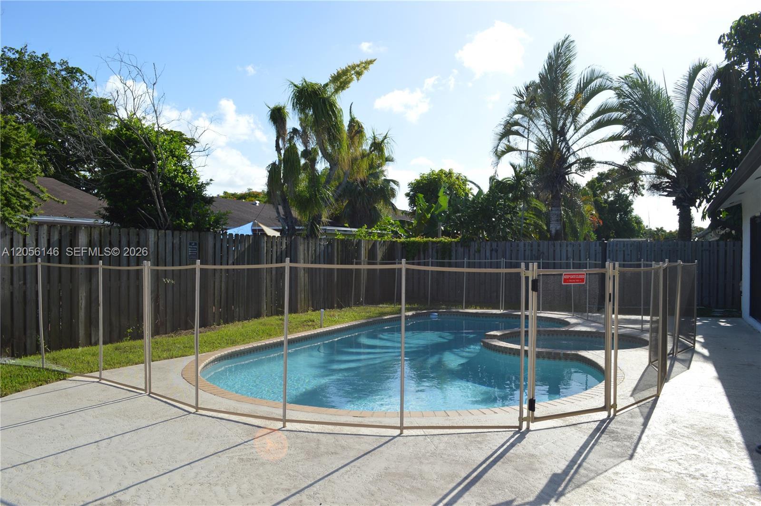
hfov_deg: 67.4
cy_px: 253
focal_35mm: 27
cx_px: 380
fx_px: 570
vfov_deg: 47.8
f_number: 8
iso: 100
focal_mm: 18
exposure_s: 1/250
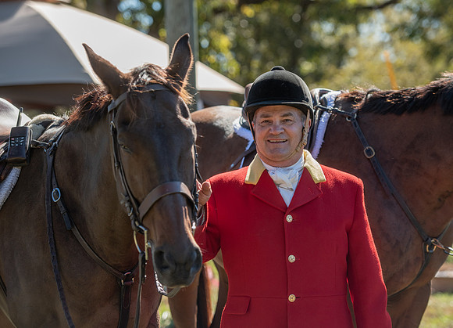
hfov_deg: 15.8
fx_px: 1627
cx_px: 258
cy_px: 155
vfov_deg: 11.5
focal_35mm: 126
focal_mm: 110
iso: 140
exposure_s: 1/320
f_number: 4
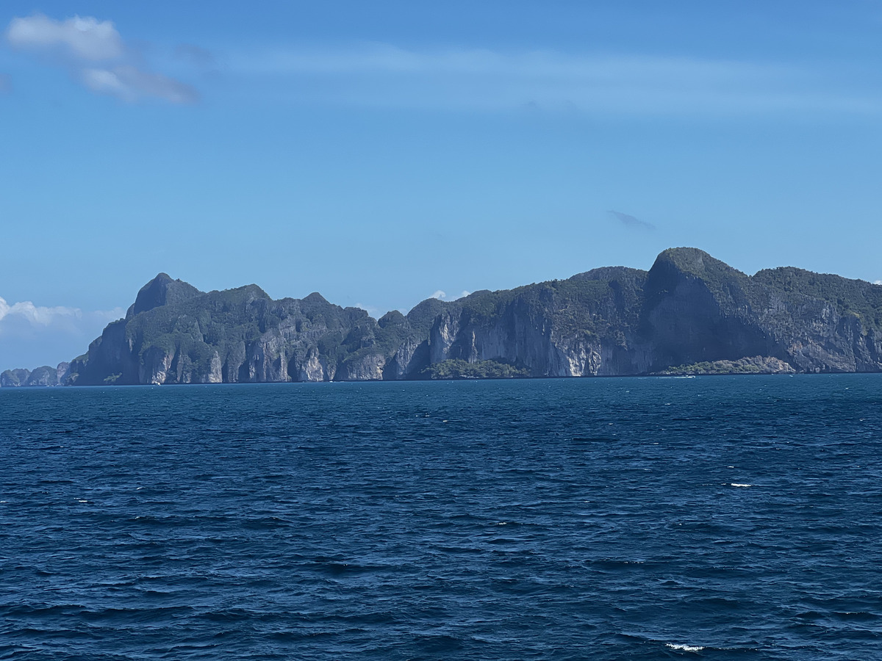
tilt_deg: -0.2
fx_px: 1962
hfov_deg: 25.3
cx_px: 441
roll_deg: +2.5
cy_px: 330
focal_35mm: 77
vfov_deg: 19.1
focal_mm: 9
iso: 32
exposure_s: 1/943
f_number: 2.8
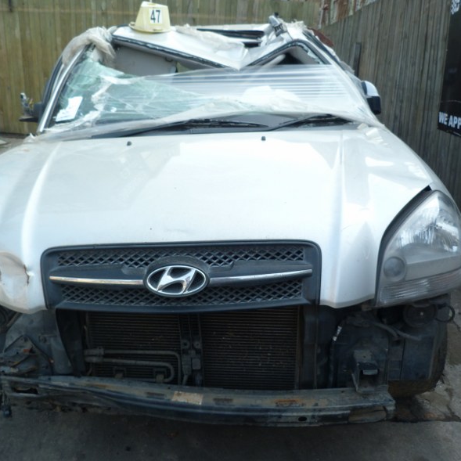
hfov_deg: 54.0
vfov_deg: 54.0
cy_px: 233
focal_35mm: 30
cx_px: 224
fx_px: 452
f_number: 3.2
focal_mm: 4.5
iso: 80
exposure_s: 1/125
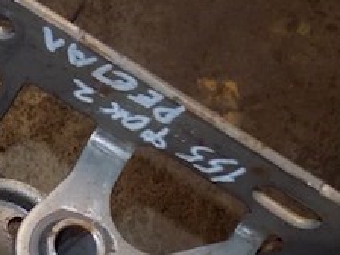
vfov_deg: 17.9
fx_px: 756
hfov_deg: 22.6
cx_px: -105
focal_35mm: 77
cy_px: 329
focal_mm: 4.8
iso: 200
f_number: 3.2
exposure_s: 1/30
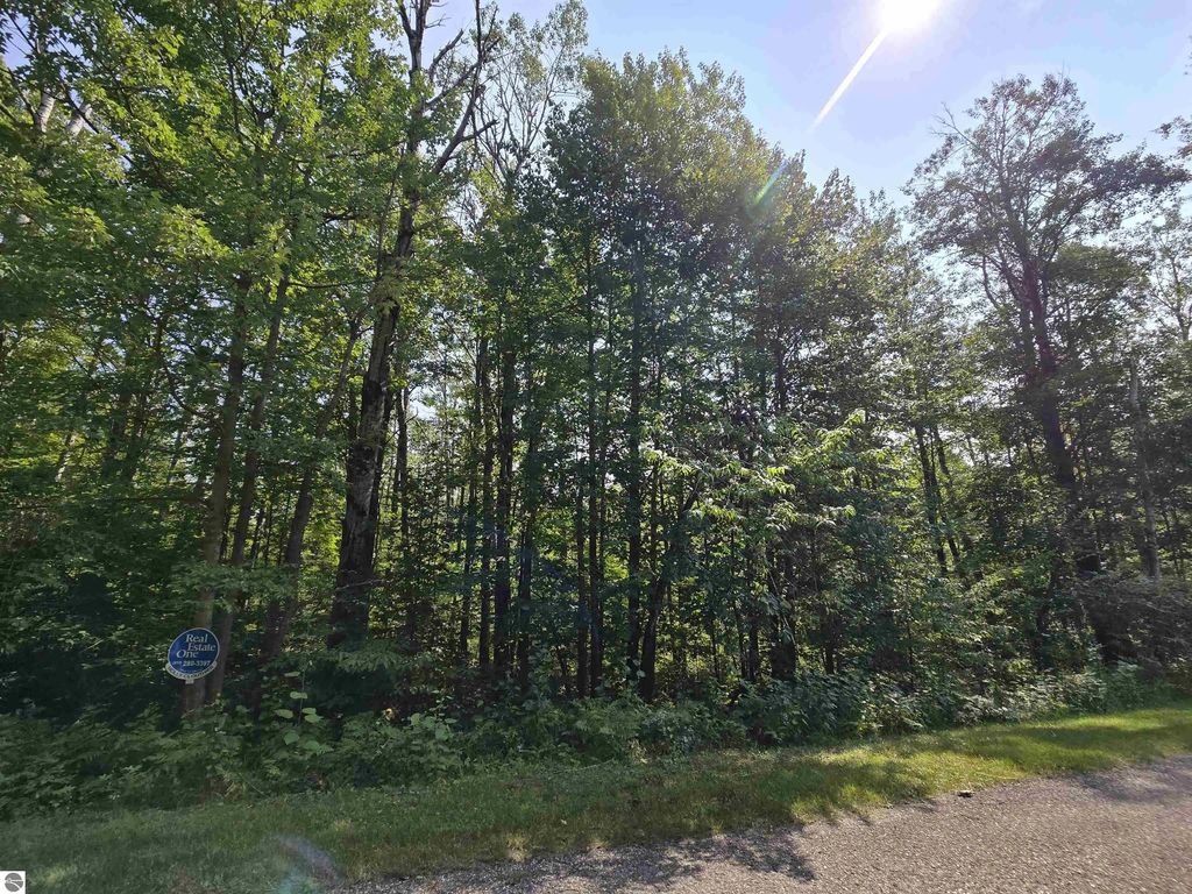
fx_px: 448
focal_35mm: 13
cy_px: 447
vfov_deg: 89.9
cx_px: 596
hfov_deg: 106.2
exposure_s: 1/1809
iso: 50
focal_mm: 2.2
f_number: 2.2
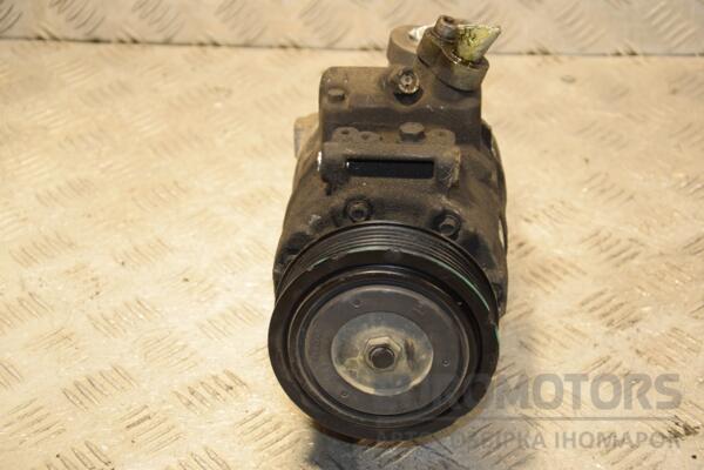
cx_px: 352
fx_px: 1525
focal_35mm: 78
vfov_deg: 17.5
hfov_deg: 26.0
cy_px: 235
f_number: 5.6
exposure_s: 1/200
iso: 800
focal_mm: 52
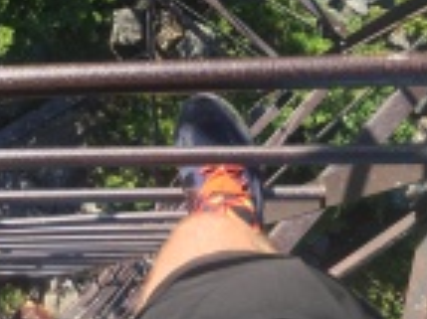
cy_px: 18
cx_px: 33
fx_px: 912
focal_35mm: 74
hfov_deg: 25.4
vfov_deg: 19.4
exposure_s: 1/400
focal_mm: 4.15
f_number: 2.2
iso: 25
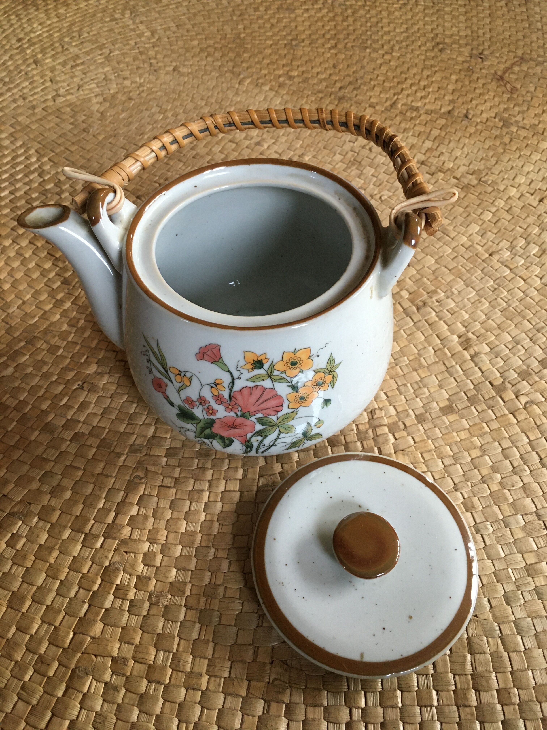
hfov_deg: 48.2
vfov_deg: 61.7
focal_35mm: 29
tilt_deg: -52.0
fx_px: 611
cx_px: 274
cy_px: 365
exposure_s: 1/33
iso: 160
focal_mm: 4.15
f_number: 2.2
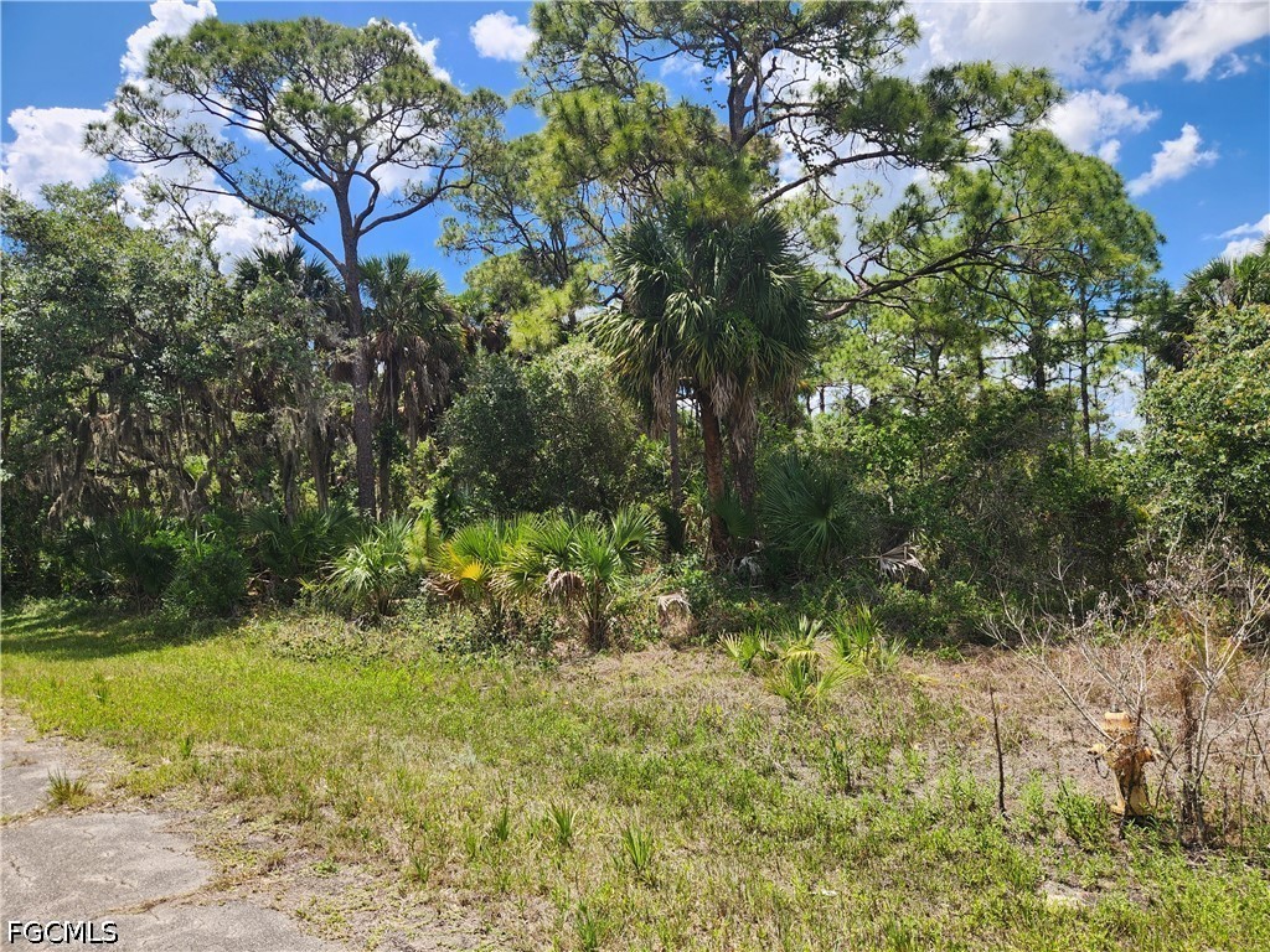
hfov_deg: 73.9
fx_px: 844
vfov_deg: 58.9
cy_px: 476
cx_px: 635
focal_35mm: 23
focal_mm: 5.4
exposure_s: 1/1061
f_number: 1.8
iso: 20
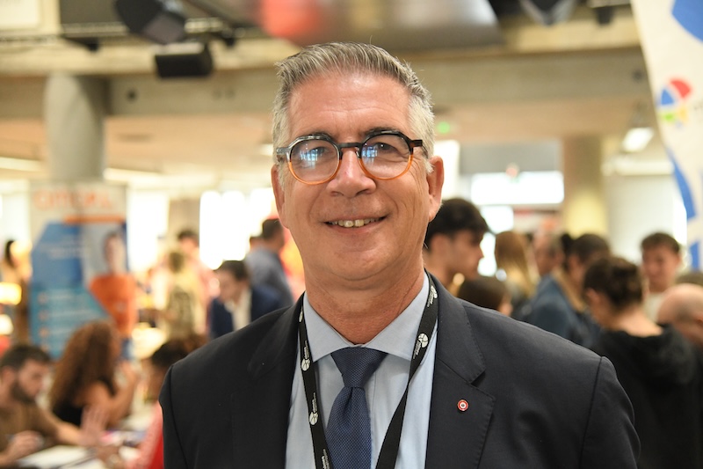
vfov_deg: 24.6
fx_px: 1074
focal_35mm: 55
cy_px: 234
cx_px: 352
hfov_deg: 36.3
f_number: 4
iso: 6400
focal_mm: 55
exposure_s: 1/100
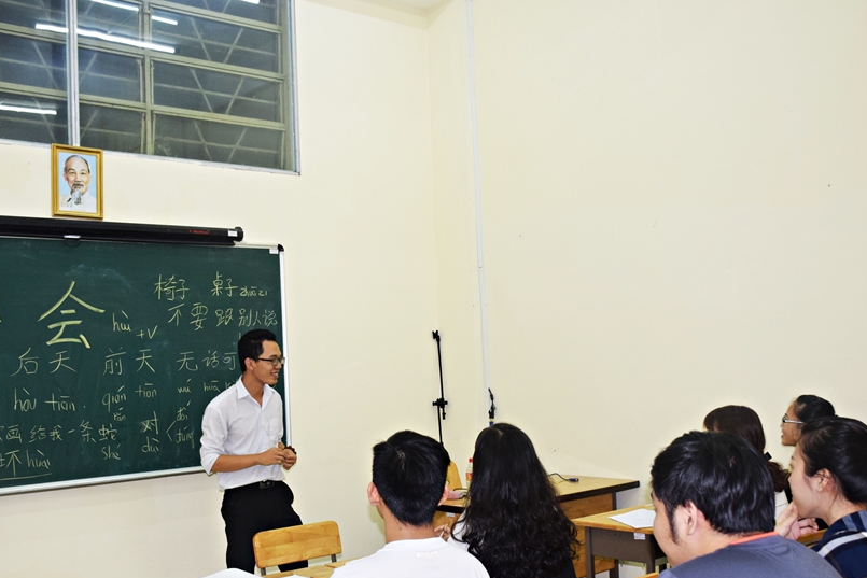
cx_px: 405
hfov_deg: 46.4
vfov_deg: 31.9
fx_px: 1012
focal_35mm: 42
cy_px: 333
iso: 800
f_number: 5.6
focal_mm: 22
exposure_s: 1/125
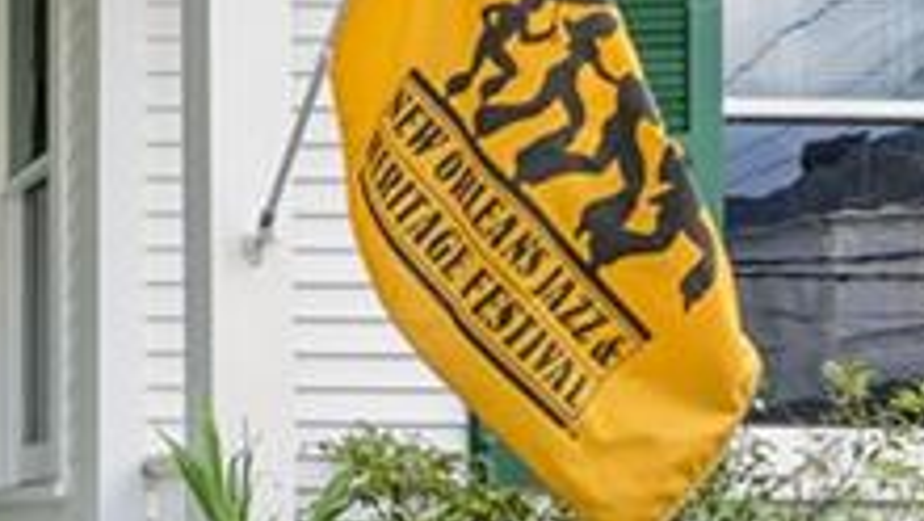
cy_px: 483
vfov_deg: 15.3
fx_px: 1912
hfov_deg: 21.8
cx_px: -525
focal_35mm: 78
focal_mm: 16
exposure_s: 1/80
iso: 400
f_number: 11
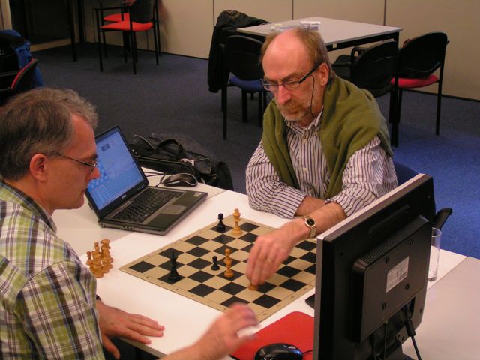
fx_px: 790
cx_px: 240
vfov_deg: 25.7
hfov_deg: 33.8
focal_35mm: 57
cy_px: 180
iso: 200
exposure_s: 1/50
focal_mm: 8.7
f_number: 3.2
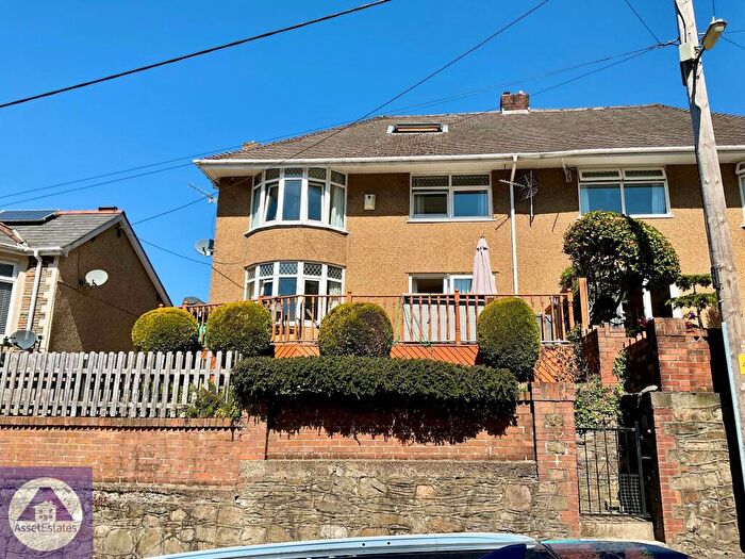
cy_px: 280
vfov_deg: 48.2
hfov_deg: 61.7
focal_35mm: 29
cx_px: 372
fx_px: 624
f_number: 1.8
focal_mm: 3
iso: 16
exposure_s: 1/1675
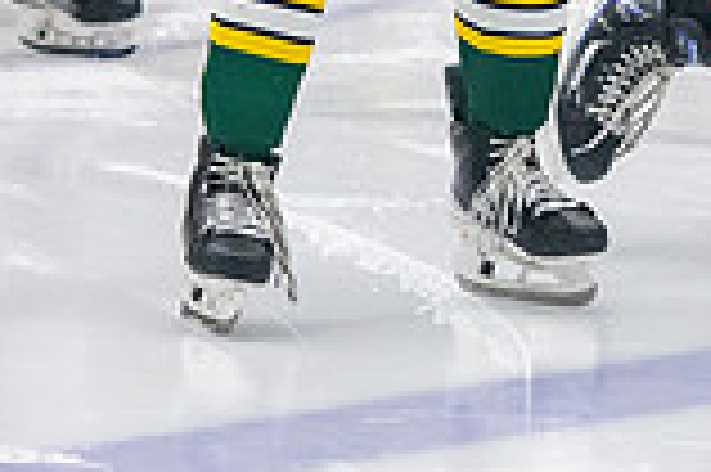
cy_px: -219
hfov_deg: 3.8
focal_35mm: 539
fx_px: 10634
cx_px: 573
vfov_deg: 2.5
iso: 2500
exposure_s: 1/640
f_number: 3.2
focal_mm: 120
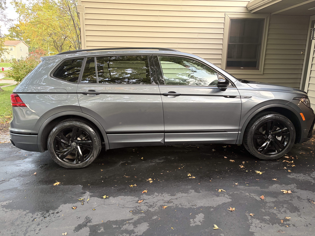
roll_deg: -0.1
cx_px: 158
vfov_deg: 53.1
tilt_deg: -13.0
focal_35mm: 26
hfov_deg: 67.3
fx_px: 237
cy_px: 118
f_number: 1.6
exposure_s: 1/60
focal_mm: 5.96
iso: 250
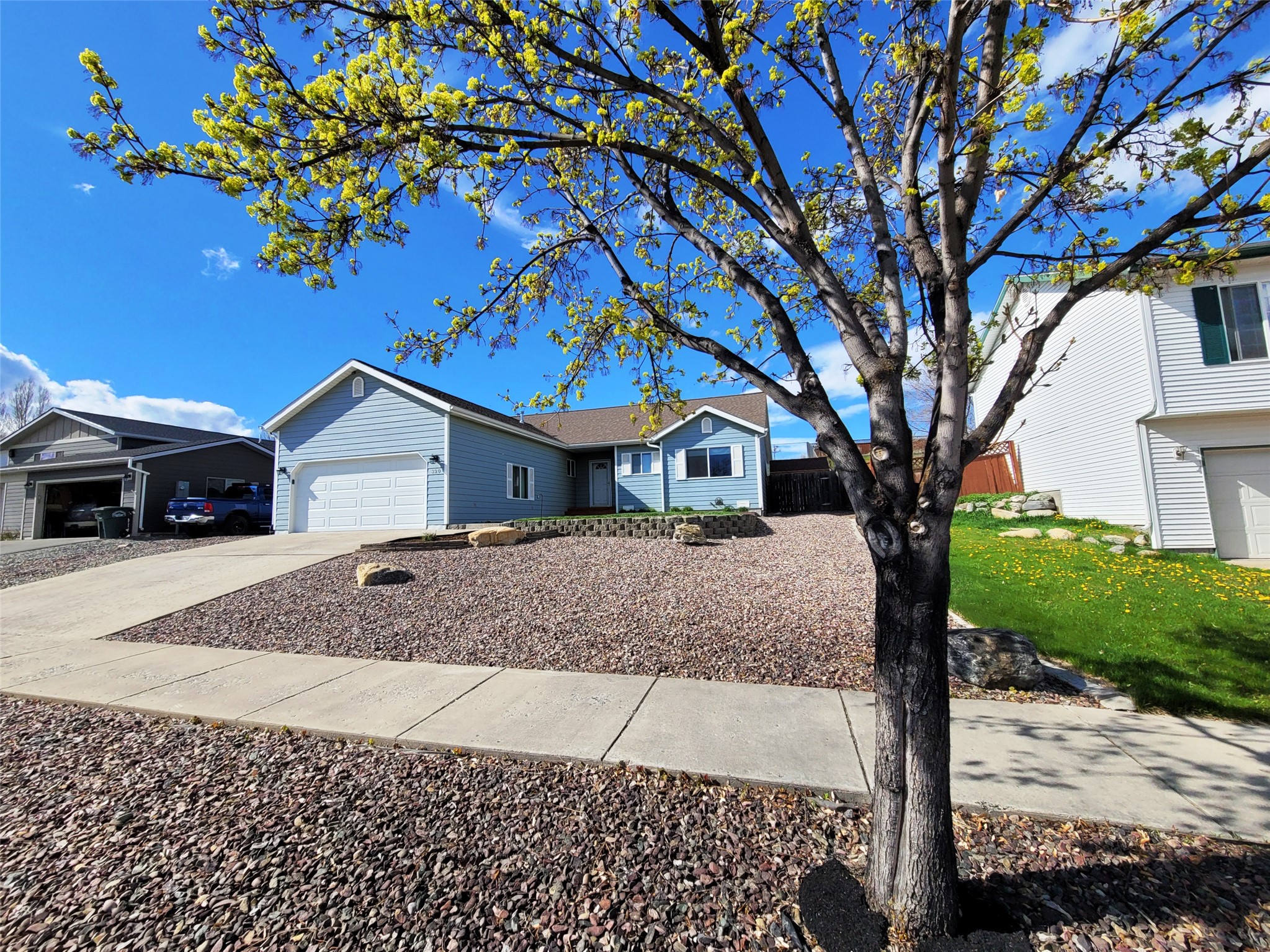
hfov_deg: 106.2
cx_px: 635
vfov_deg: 89.9
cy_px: 476
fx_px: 477
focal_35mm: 13
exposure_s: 1/2082
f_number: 2.2
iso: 50
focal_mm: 2.2
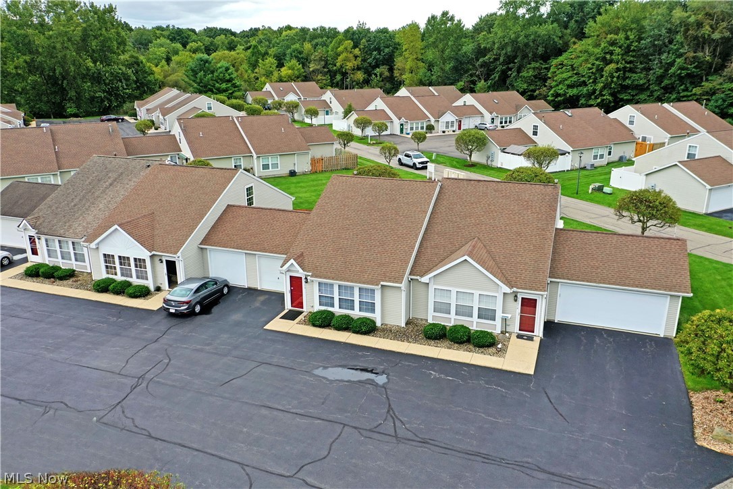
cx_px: 366
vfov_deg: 46.4
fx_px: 570
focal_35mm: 28
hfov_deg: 65.5
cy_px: 244
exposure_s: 1/120
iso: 100
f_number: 4
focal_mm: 10.26
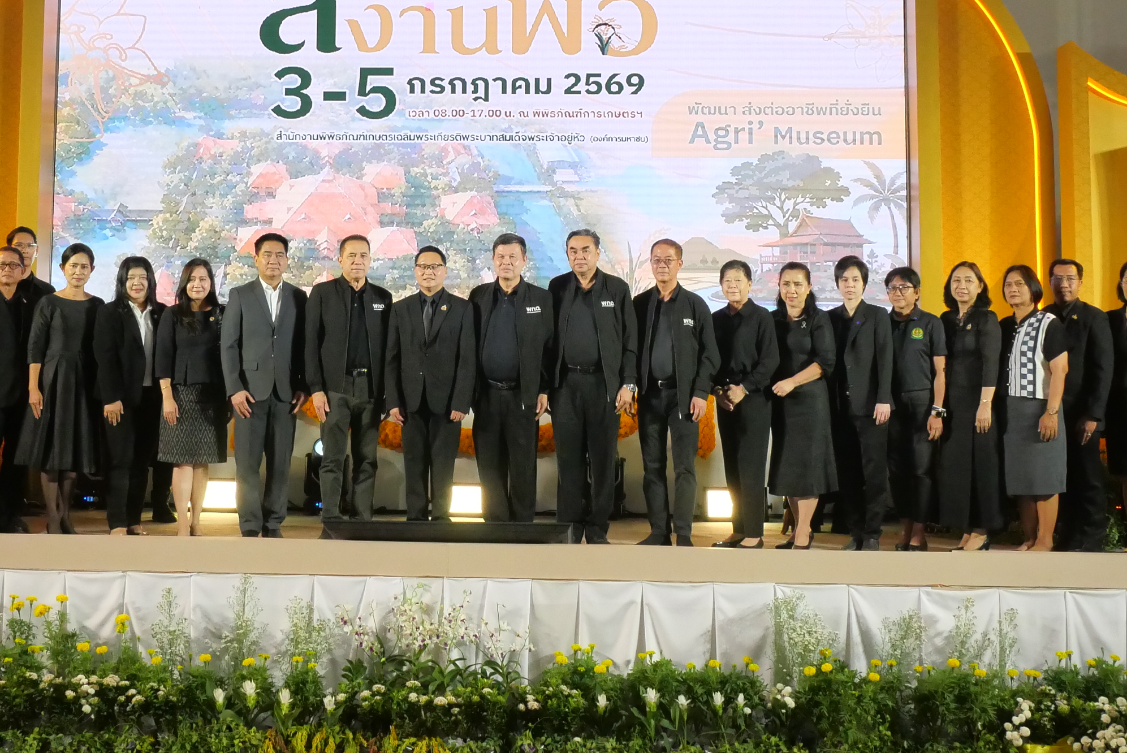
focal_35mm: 54
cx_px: 483
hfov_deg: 36.8
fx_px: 1692
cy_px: 192
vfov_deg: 24.8
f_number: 8
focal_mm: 14
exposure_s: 1/200
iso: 2500
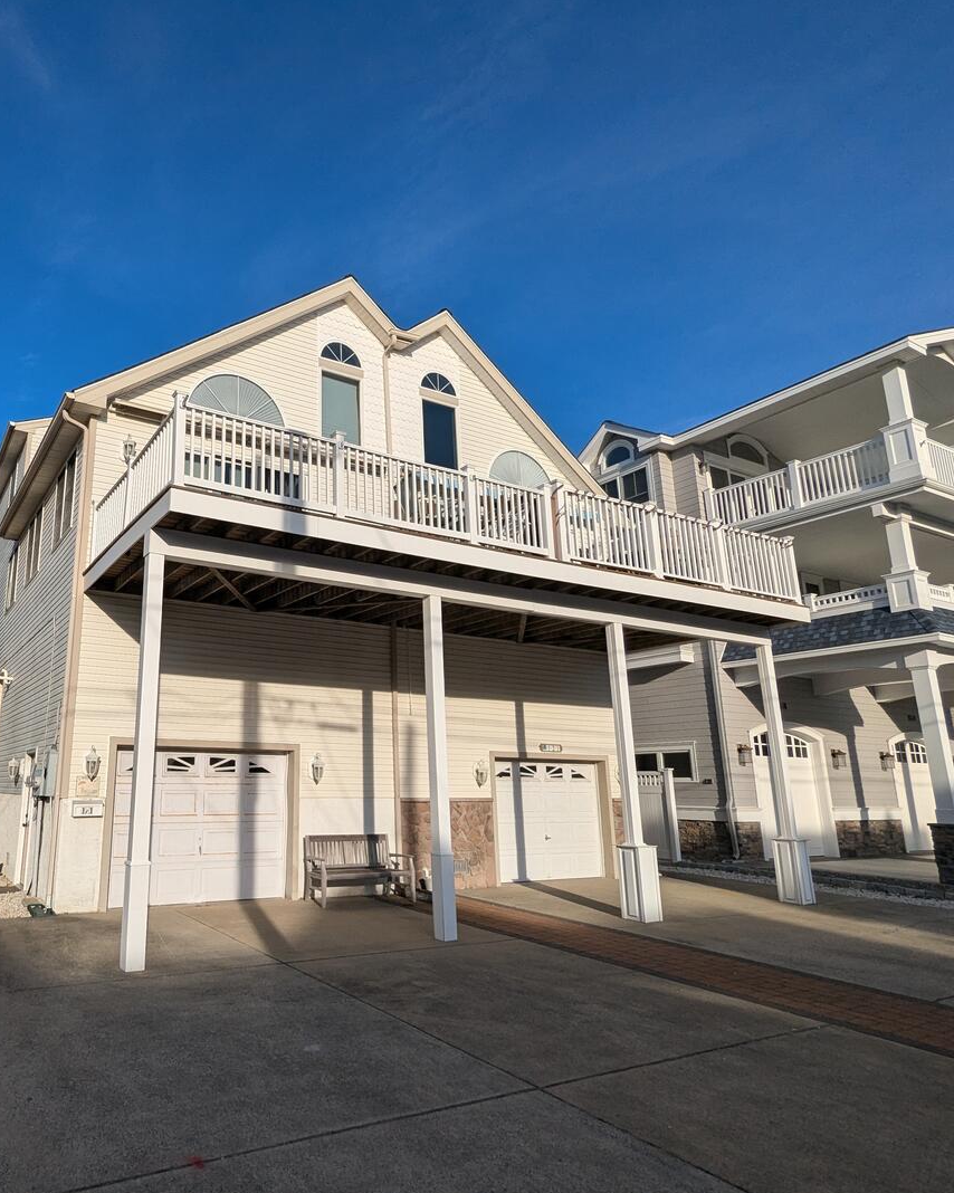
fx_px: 741
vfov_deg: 77.6
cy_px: 598
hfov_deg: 63.2
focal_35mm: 21
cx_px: 289
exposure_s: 1/2513
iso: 53
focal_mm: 2.35
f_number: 2.2
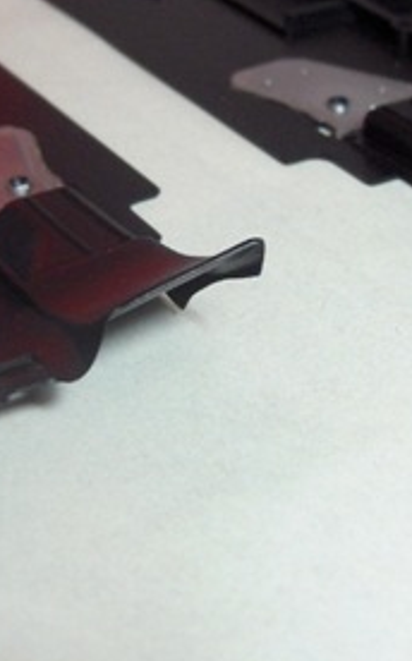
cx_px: 204
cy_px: 285
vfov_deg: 21.6
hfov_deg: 13.6
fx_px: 1728
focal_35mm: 96
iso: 176
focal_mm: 8
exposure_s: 1/65.7
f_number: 2.8
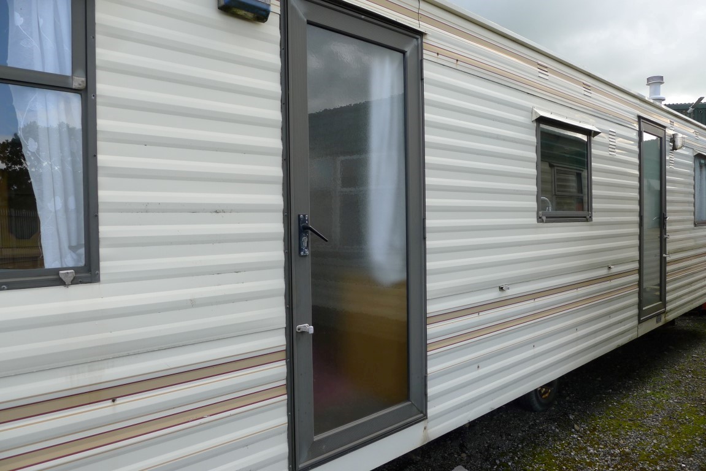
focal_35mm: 24
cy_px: 236
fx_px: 471
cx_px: 353
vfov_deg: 53.2
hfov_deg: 73.7
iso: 80
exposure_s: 1/320
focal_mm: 5.1
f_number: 2.8
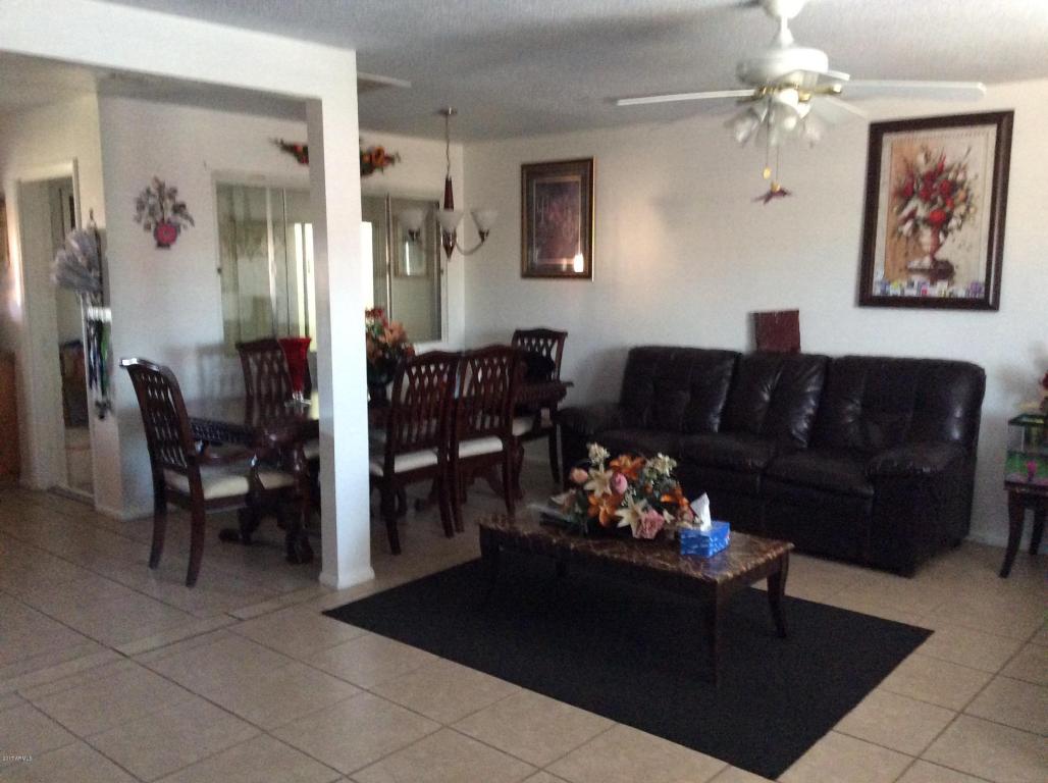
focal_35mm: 32
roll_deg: +2.0
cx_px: 524
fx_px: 967
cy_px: 392
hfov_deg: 56.9
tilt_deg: -11.1
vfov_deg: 44.1
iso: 320
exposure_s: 1/24
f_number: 2.4
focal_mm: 3.3
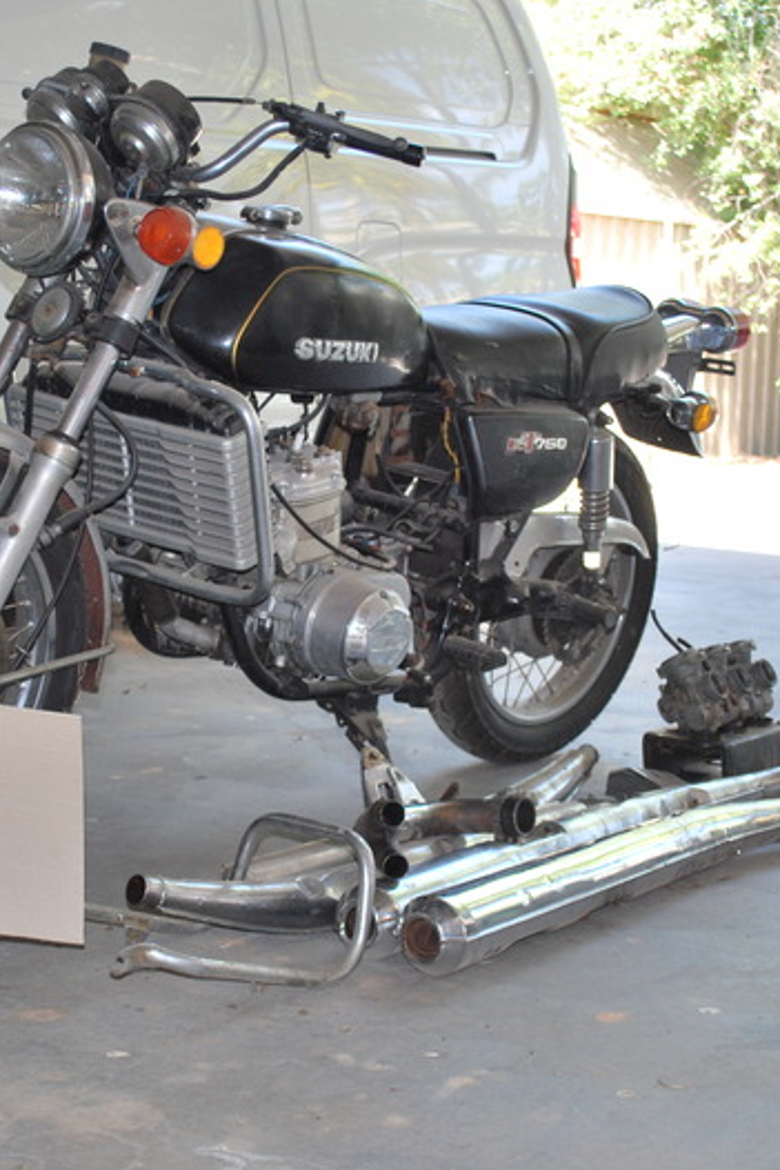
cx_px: 304
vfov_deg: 31.4
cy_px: 581
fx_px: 2078
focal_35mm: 64
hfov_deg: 21.2
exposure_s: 1/60
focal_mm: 28
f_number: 4.5
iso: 200
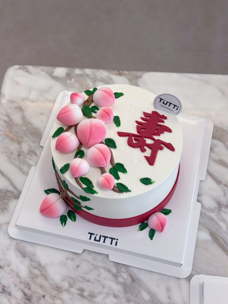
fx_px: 422
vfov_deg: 39.7
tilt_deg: -61.2
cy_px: 152
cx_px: 114
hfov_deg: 30.3
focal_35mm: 48
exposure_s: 1/50
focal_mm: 6.86
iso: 125
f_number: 1.78
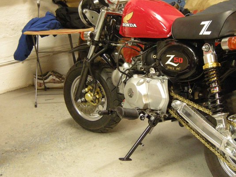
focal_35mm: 60
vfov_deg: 24.4
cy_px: 69
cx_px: 155
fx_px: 409
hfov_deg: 31.9
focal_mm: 8.5
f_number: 2.9
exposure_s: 1/9
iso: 400
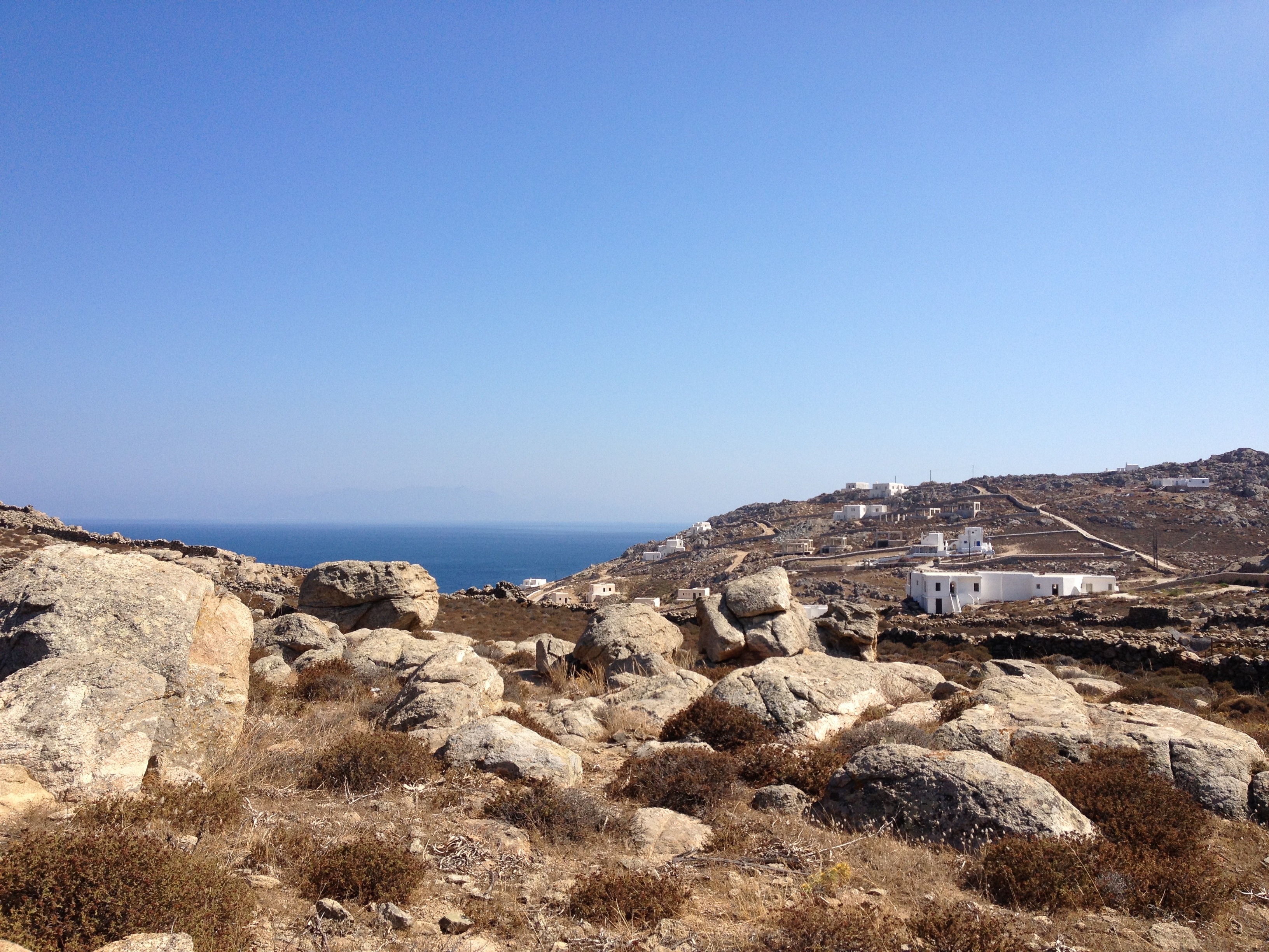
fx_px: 1283
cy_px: 476
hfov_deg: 52.6
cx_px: 634
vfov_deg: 40.7
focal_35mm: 35
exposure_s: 1/2045
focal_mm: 4.28
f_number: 2.4
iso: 50
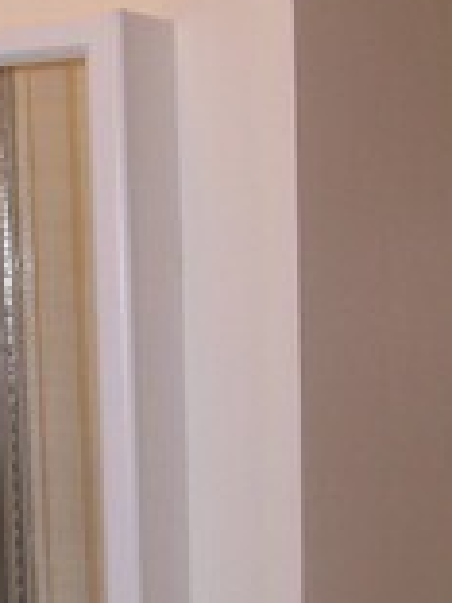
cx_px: -14
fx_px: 1950
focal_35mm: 112
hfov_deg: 13.0
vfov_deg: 16.8
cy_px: 723
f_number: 2.8
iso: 140
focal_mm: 6
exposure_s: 1/60
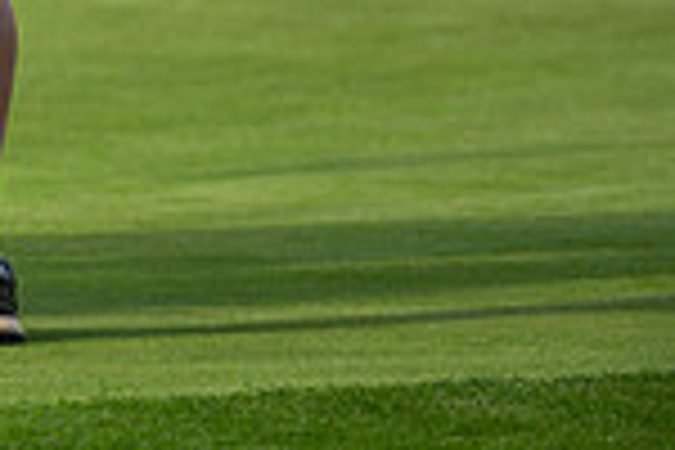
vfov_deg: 1.8
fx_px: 14455
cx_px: -572
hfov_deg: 2.7
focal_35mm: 771
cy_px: -414
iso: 100
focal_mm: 200
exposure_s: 1/800
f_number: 3.5
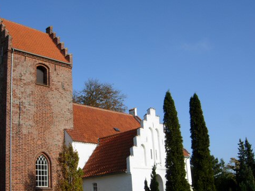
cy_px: 111
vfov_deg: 32.1
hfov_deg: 41.9
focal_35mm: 45
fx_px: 331
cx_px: 103
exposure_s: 1/332
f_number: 6.1
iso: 50
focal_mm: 7.5
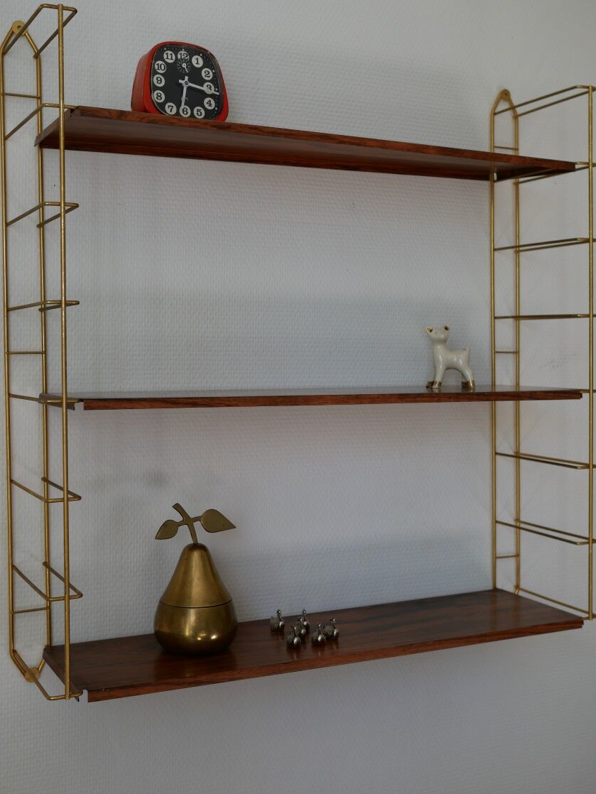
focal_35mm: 46
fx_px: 1056
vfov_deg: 41.1
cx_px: 304
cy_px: 344
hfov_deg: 31.5
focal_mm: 20
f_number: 2.8
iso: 200
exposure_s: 1/250
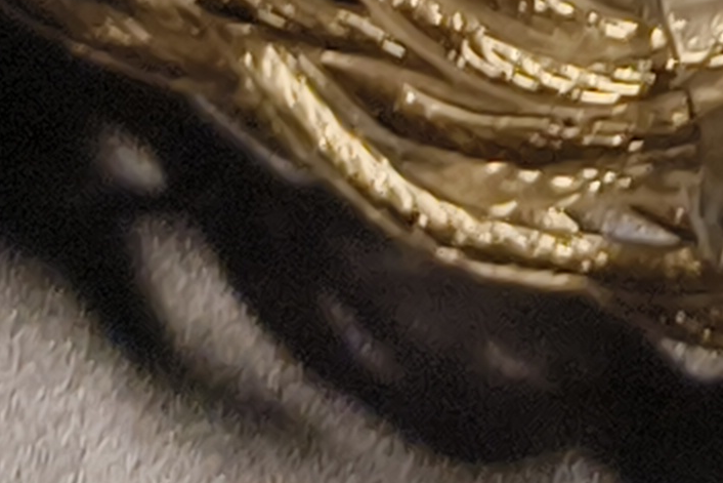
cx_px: 1006
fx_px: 6046
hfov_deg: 6.8
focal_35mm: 301
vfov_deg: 4.4
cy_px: -905
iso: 100
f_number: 1.87
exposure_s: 1/40
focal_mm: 5.56
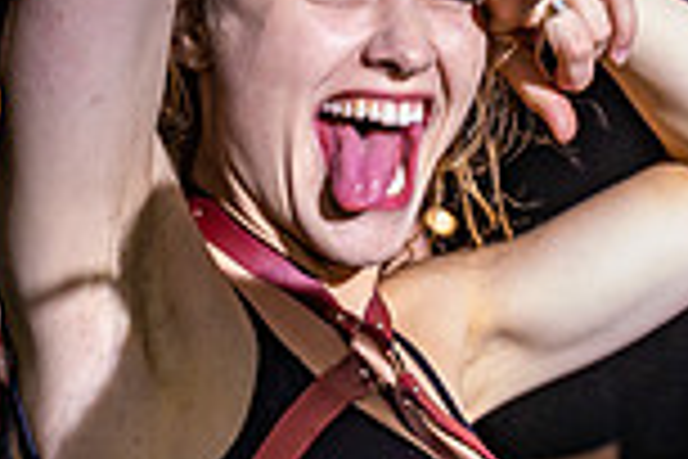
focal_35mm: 163
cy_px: 43
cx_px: 351
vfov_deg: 8.4
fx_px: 3115
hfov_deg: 12.6
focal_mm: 43
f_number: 4
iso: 1250
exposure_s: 1/80
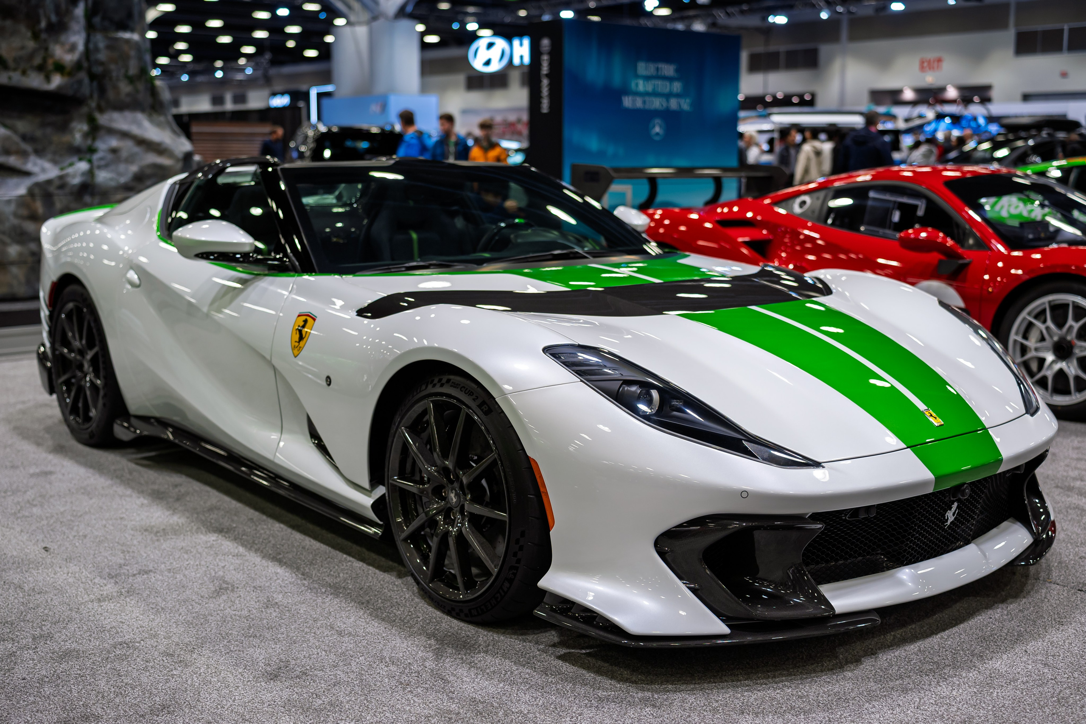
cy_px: 381
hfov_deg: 47.4
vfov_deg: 32.6
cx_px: 543
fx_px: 1238
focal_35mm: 41
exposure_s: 1/125
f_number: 2.2
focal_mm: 39
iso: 250
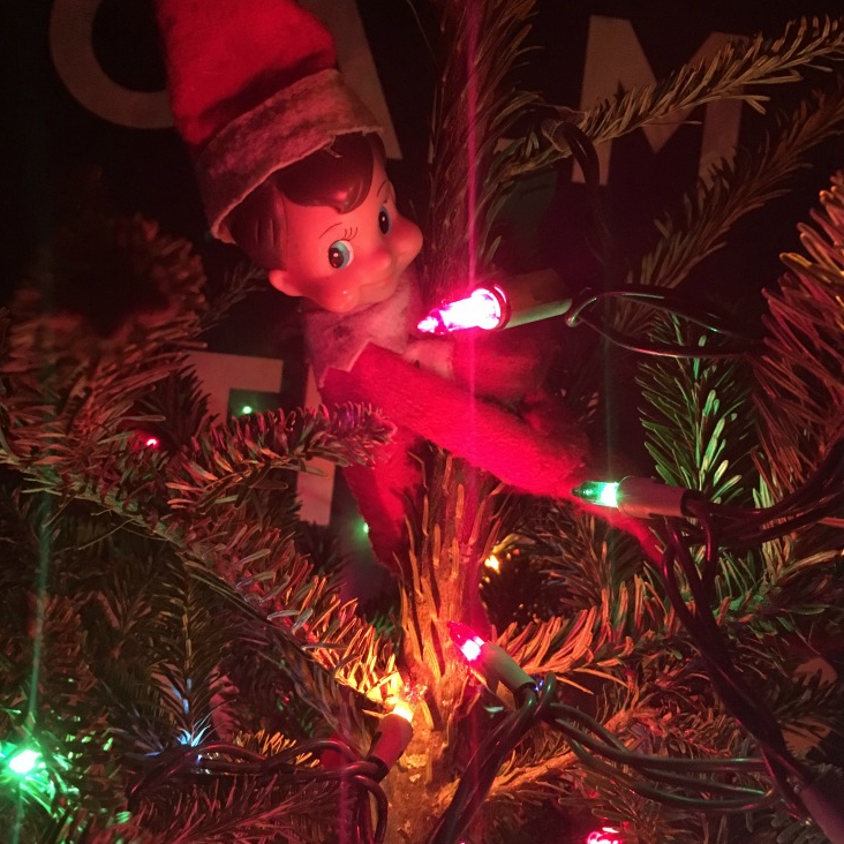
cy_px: 372
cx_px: 419
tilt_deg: -2.5
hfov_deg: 47.2
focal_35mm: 35
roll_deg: -6.2
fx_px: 965
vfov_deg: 47.1
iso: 250
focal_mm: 4.15
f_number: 2.2
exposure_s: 1/15
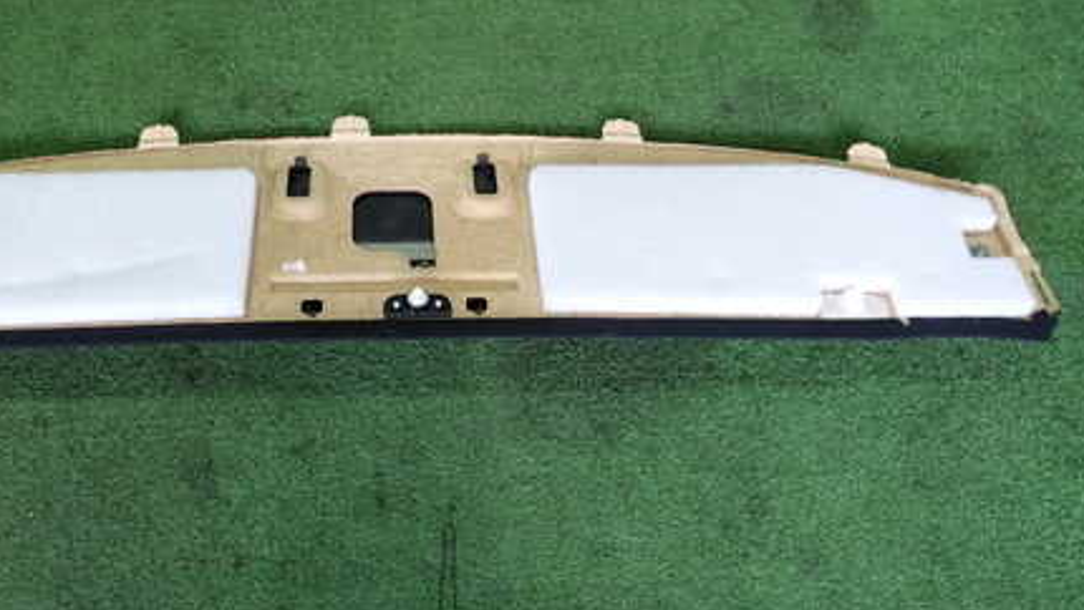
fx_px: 1092
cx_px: 406
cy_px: 118
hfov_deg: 52.2
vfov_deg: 30.4
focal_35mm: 38
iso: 200
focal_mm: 4.5
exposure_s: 1/40
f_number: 2
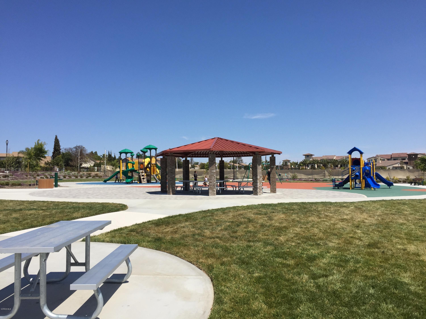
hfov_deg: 61.7
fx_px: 357
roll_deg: -0.7
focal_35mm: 29
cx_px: 213
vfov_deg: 48.2
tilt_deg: +3.0
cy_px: 160
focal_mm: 4.15
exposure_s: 1/3300
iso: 32
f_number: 2.2
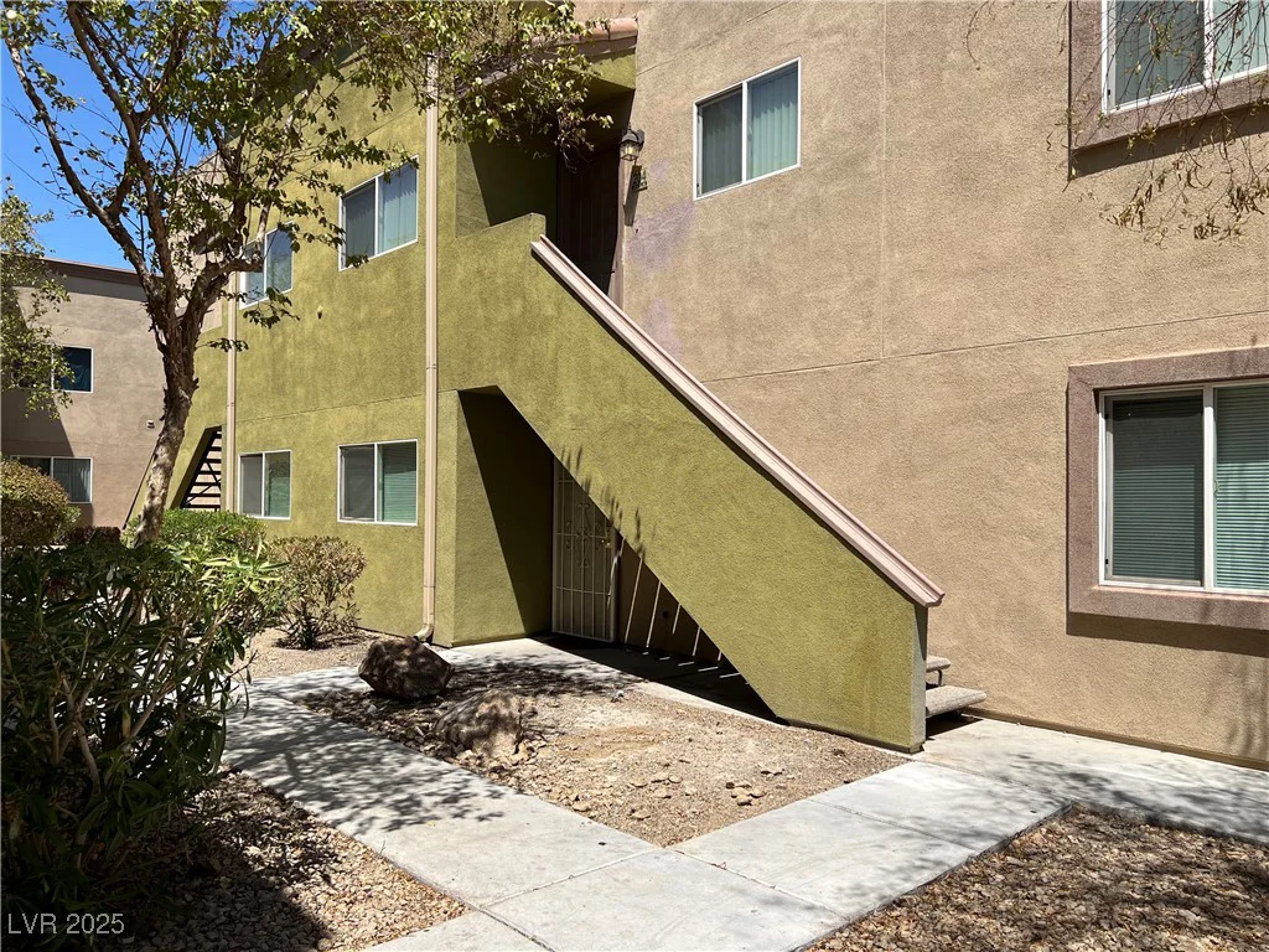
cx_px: 634
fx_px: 953
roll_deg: -0.2
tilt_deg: +0.6
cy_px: 476
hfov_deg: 67.3
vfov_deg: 53.1
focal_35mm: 26
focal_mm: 5.7
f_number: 1.5
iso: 50
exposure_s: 1/5076
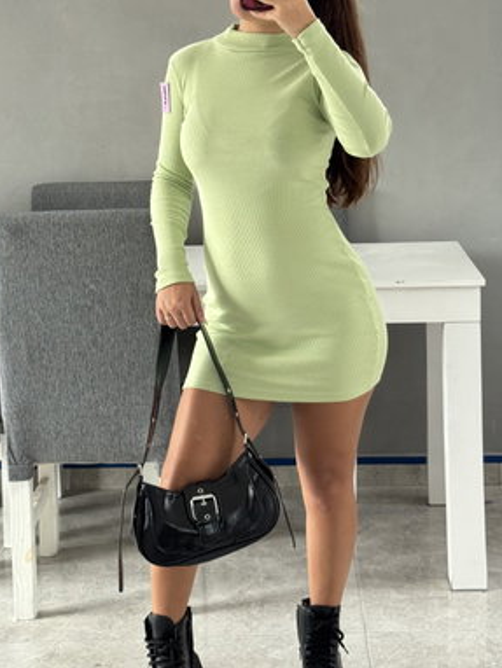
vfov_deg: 28.9
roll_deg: +1.1
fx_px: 1294
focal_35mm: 67
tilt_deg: -20.5
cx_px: 306
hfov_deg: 21.9
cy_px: 284
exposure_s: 1/60
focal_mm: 6.76
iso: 100
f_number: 1.78
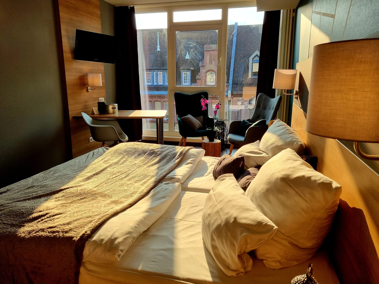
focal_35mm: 26
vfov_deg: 53.1
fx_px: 285
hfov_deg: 67.3
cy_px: 142
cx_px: 190
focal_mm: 5.4
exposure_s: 1/667
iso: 50
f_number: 1.8
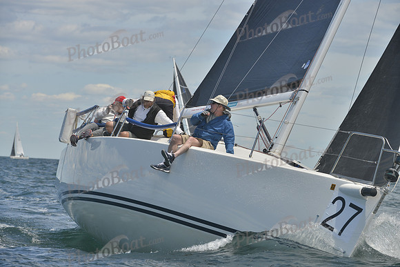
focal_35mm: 200
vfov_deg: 6.9
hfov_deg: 10.3
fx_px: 2223
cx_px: 200
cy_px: 134
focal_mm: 200
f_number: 9
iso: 280
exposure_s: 1/800
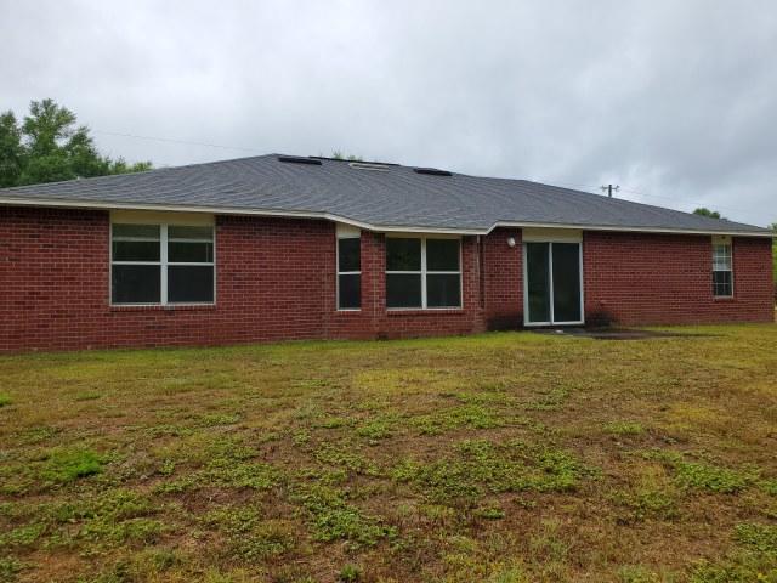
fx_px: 584
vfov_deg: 53.1
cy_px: 292
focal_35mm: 26
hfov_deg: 67.3
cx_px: 388
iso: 50
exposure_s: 1/1877
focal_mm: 4.3
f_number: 2.4
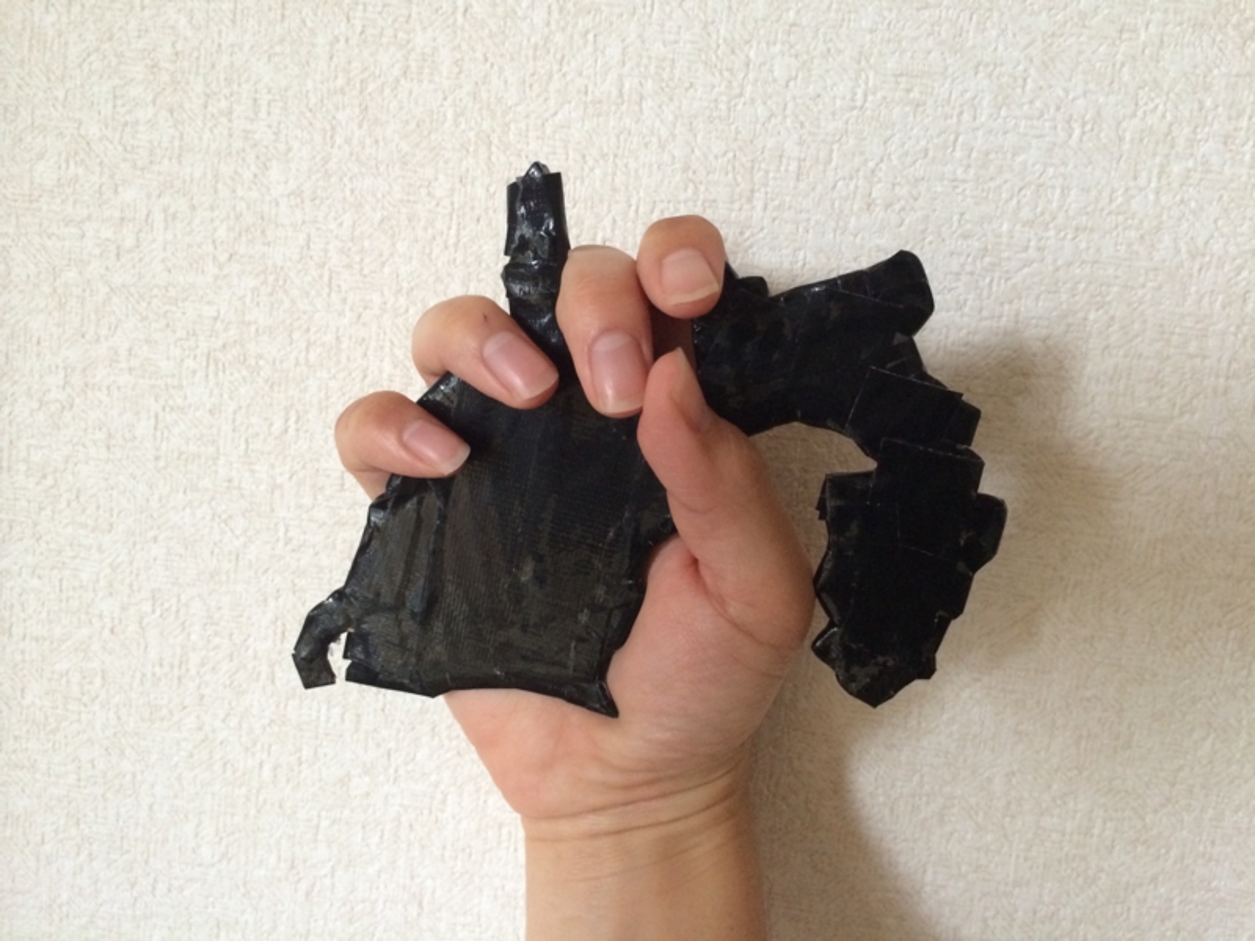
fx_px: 1088
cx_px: 628
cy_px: 470
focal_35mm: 30
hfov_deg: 60.0
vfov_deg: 46.8
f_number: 2.2
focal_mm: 4.12
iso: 320
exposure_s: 1/30
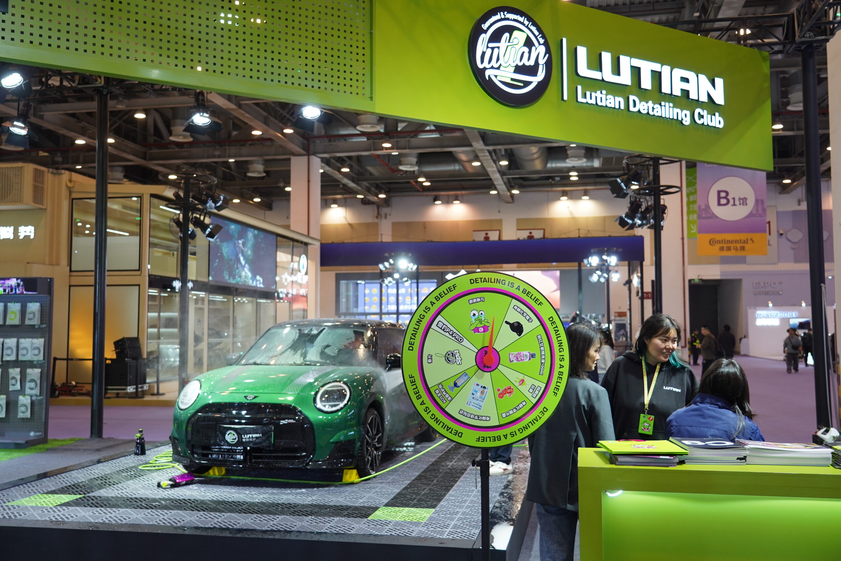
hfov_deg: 57.2
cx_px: 420
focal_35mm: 33
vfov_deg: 40.0
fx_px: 771
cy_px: 280
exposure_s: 1/250
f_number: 4
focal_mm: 33
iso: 1000
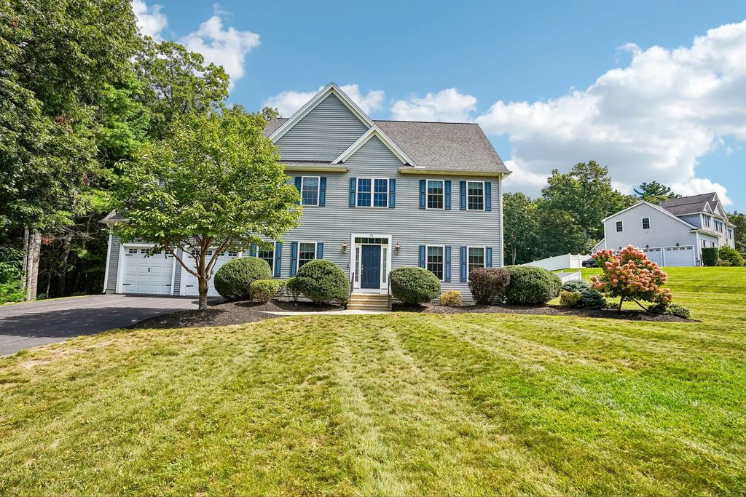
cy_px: 248
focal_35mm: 16
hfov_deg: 96.7
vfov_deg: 73.8
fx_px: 332
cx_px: 373
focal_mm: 16
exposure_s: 1/160
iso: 100
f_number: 8
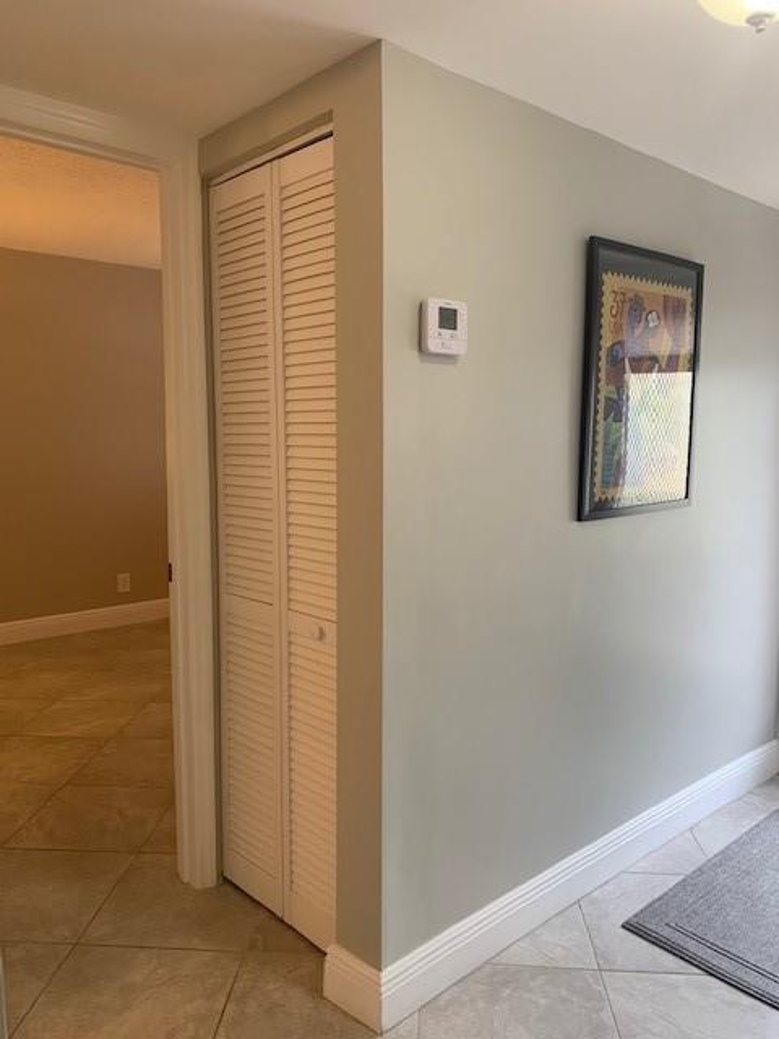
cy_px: 520
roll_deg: +0.2
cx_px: 390
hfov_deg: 53.1
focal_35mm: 26
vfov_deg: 67.3
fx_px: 780
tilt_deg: -5.3
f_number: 1.8
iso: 80
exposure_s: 1/60
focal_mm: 4.25
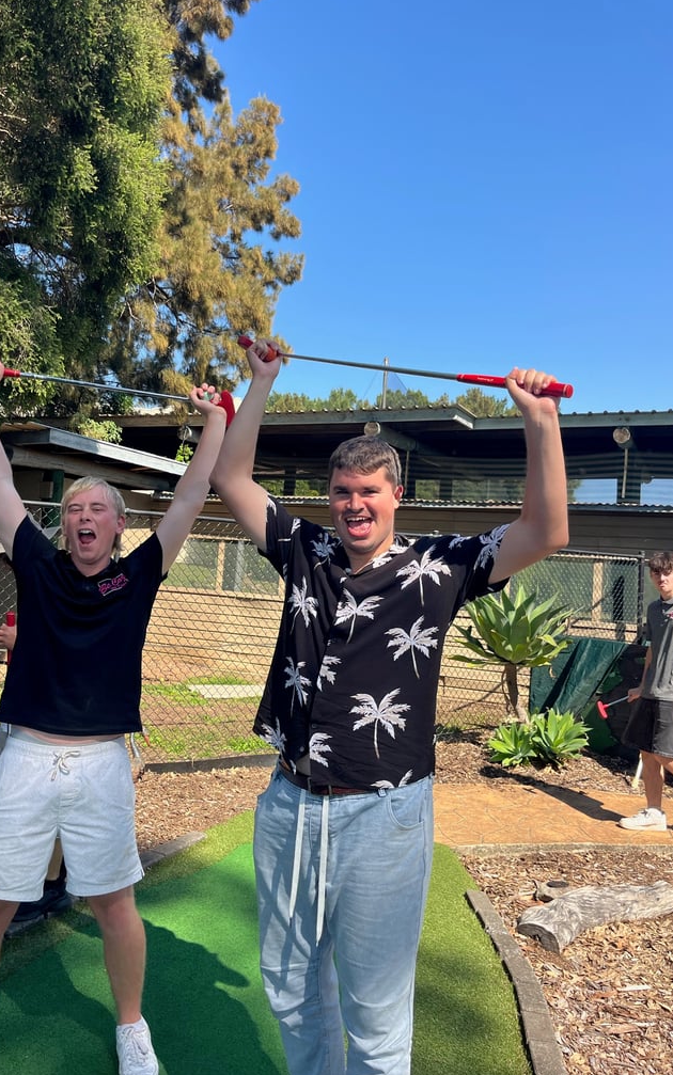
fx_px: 821
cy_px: 541
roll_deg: -4.0
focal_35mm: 28
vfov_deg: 66.5
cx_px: 296
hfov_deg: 44.5
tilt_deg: +3.4
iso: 50
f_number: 1.6
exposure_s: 1/1404
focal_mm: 5.1
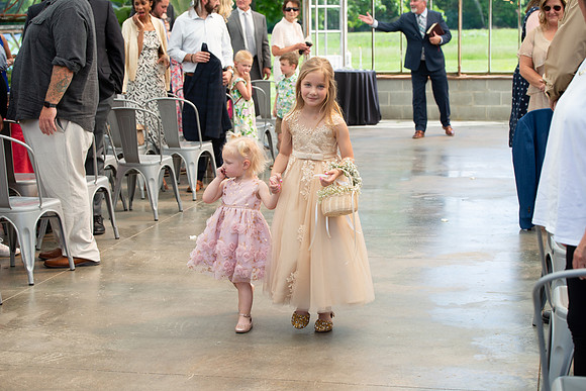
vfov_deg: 19.5
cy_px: 196
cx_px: 293
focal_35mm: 70
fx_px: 1140
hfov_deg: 28.8
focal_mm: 70
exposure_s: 1/200
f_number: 5.6
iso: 160
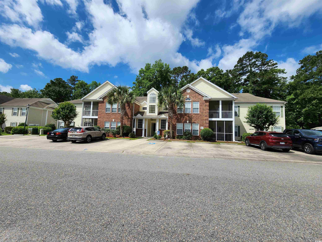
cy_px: 121
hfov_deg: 106.2
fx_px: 121
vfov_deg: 89.9
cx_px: 161
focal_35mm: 13
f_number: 2.2
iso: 50
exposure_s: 1/2953
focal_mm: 2.2
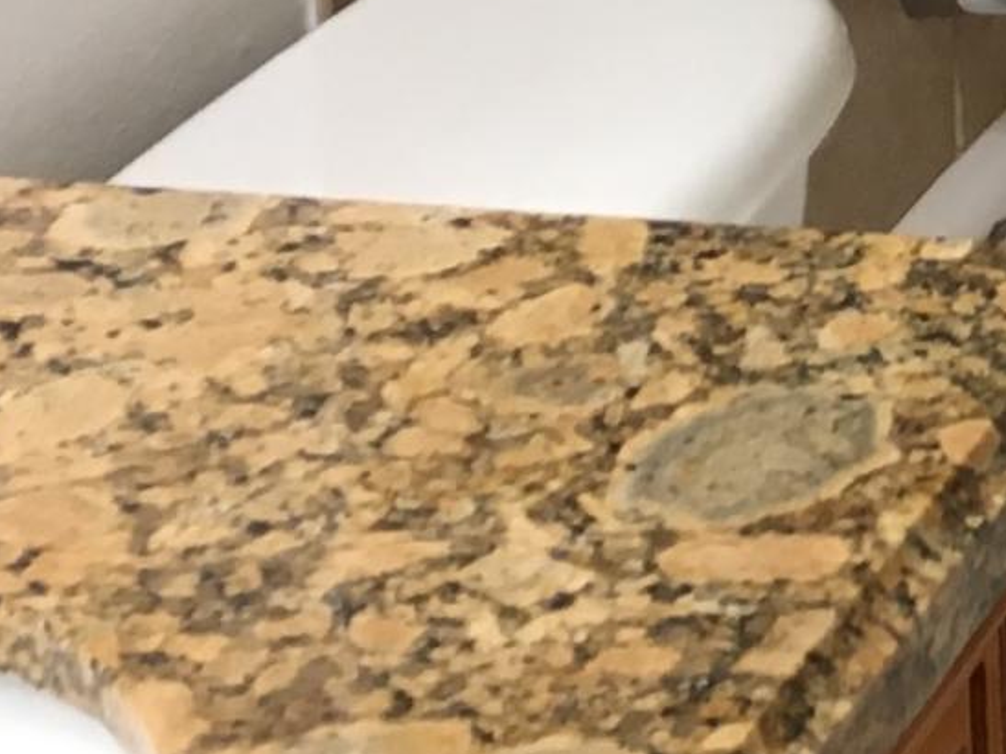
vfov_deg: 8.6
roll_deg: +0.1
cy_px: -1021
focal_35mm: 159
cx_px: 1920
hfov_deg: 11.4
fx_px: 4620
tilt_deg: -8.6
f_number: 2.2
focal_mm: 4.15
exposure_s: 1/30
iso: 64
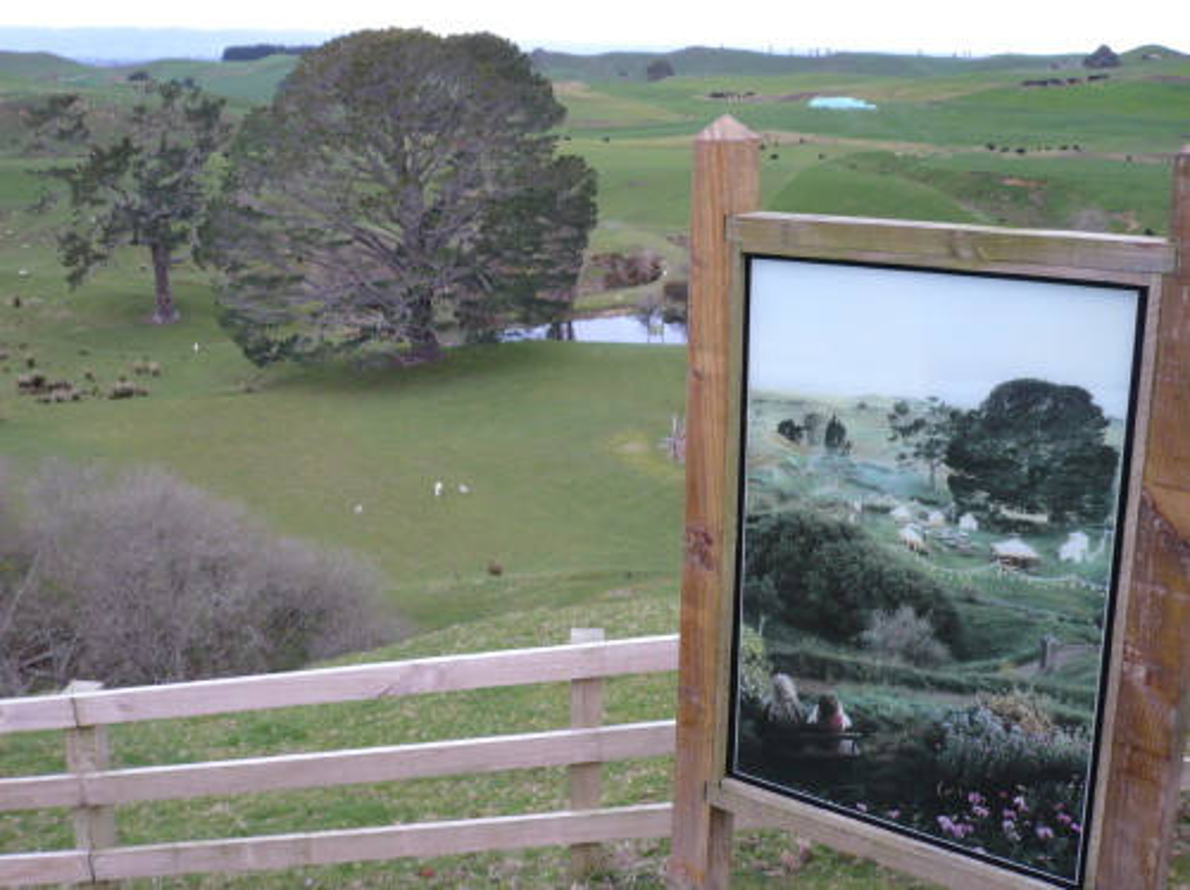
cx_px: 595
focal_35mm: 35
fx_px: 1202
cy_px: 445
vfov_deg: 40.6
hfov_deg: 52.7
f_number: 2.8
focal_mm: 5.8
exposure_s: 1/30
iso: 125
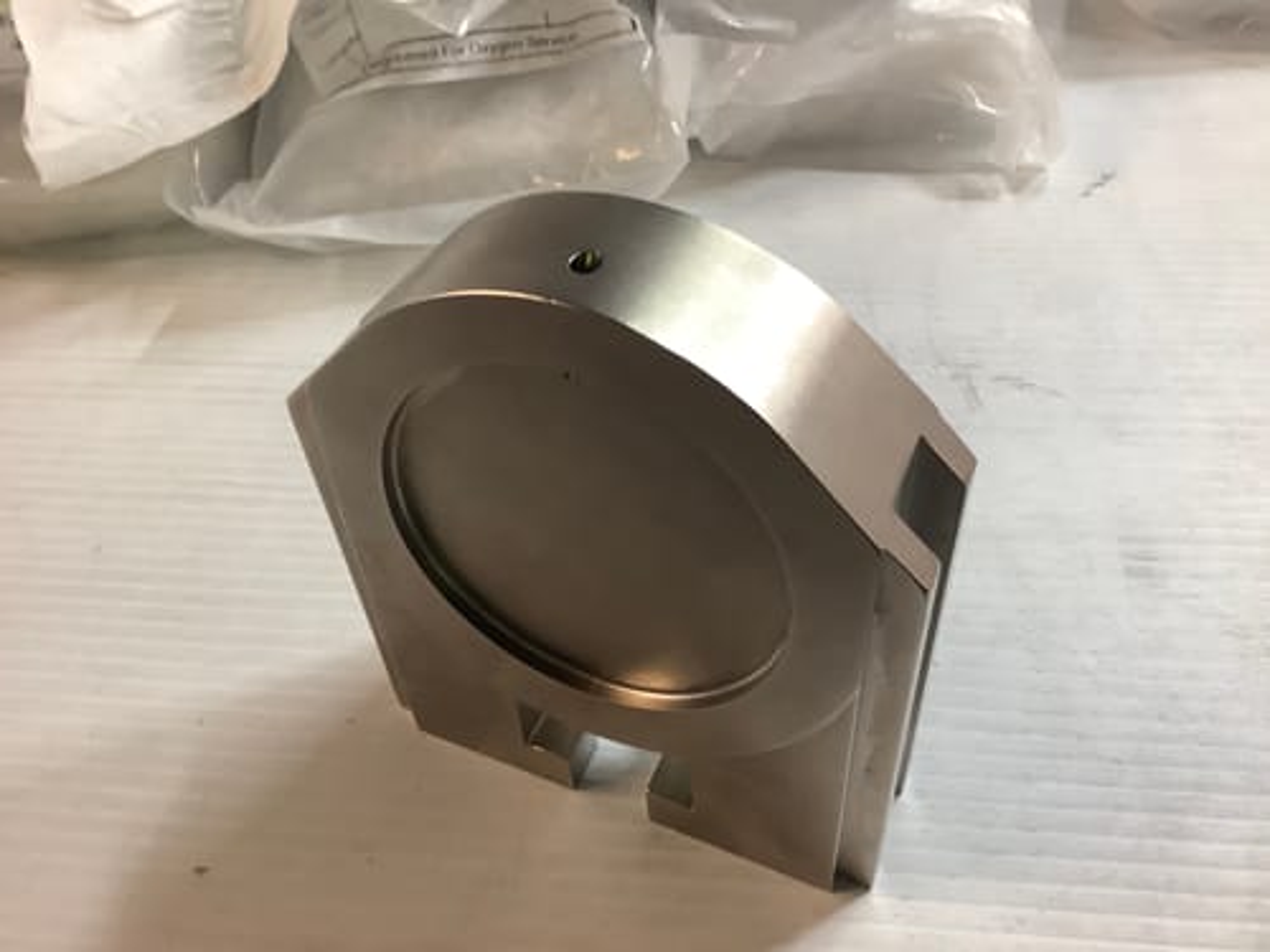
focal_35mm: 31
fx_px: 1137
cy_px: 476
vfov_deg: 45.4
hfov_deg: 58.4
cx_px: 635
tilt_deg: -45.9
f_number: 2.4
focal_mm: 3.3
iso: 160
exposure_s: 1/50
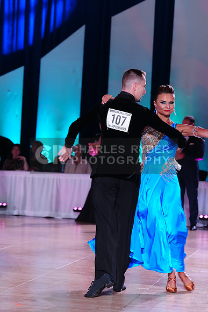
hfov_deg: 12.2
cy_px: 156
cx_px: 104
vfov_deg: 18.3
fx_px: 970
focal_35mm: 112
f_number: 4.5
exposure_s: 1/250
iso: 3200
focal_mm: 112
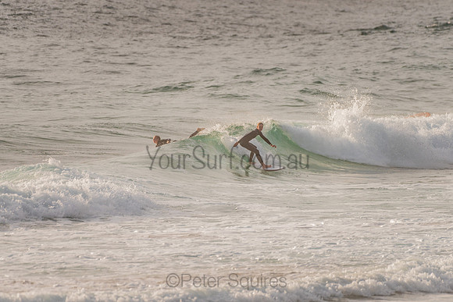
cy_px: 147
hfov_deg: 3.4
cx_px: 221
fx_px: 7714
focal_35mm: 613
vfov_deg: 2.2
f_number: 5.6
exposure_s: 1/2000
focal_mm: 500
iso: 160
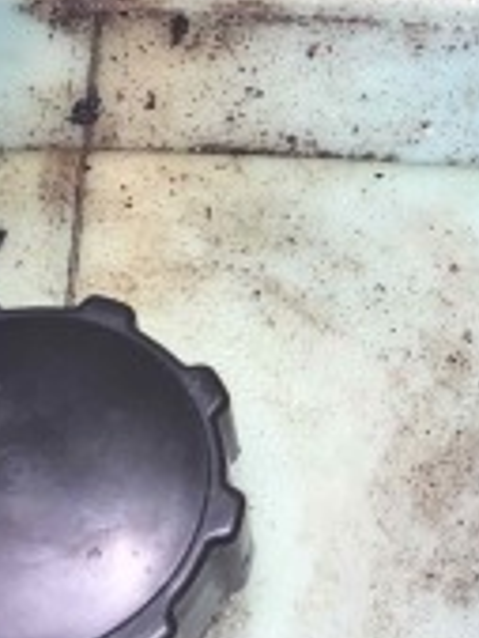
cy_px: 113
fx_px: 1898
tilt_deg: -56.8
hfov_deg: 13.9
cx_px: 615
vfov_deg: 18.9
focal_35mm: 103
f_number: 2.2
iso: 32
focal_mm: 4.15
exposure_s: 1/373
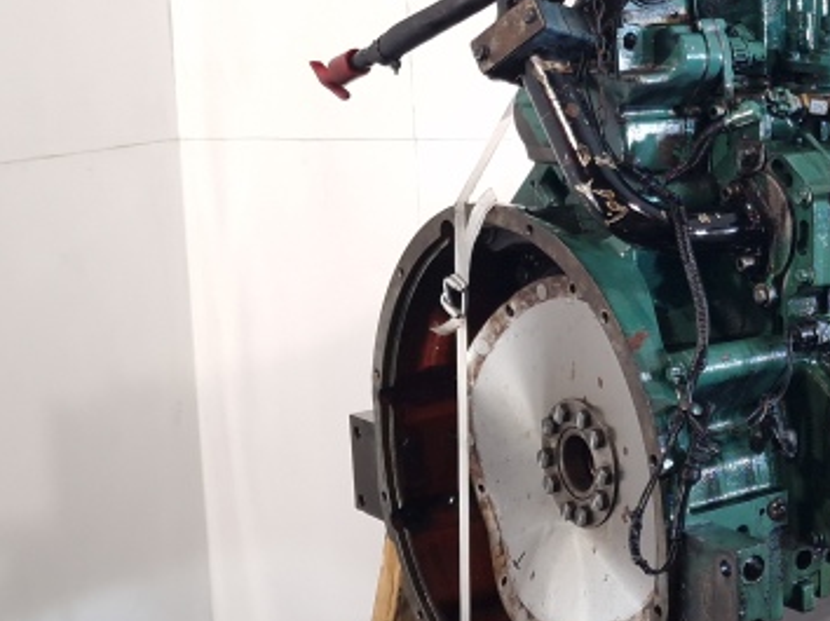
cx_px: 936
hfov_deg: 32.1
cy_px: 253
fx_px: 1246
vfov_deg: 27.9
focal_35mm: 52
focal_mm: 6.4
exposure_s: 1/50
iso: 100
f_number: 1.8
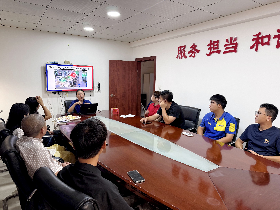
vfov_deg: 56.8
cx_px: 140
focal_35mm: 24
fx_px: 194
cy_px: 105
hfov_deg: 71.6
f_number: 1.78
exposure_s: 1/60
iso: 200
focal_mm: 6.76
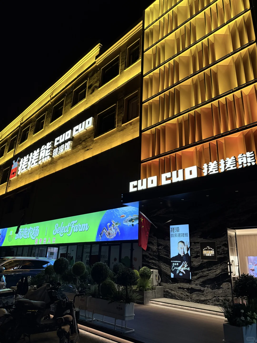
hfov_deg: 56.8
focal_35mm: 24
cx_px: 128
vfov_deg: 71.6
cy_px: 172
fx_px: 238
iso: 250
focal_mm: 6.76
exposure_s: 1/100
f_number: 1.78
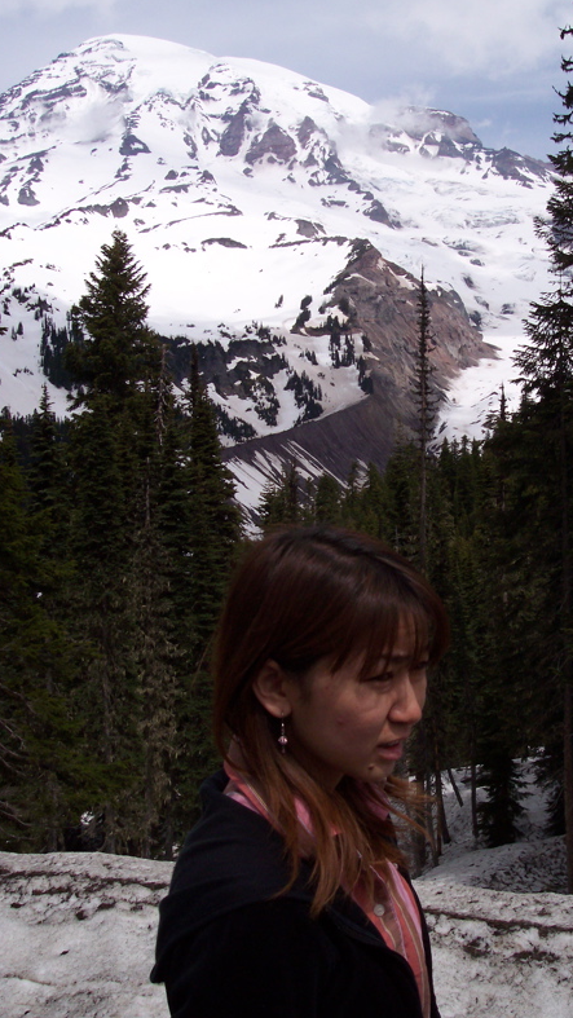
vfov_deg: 48.3
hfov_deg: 28.2
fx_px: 1134
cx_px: 371
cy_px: 510
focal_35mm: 42
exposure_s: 1/1000
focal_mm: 8
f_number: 4.8
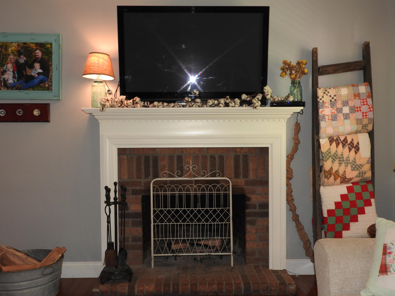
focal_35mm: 33
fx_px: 377
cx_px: 198
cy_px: 148
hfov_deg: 55.4
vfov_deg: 42.9
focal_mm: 5.9
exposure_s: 1/30
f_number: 3.6
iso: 200
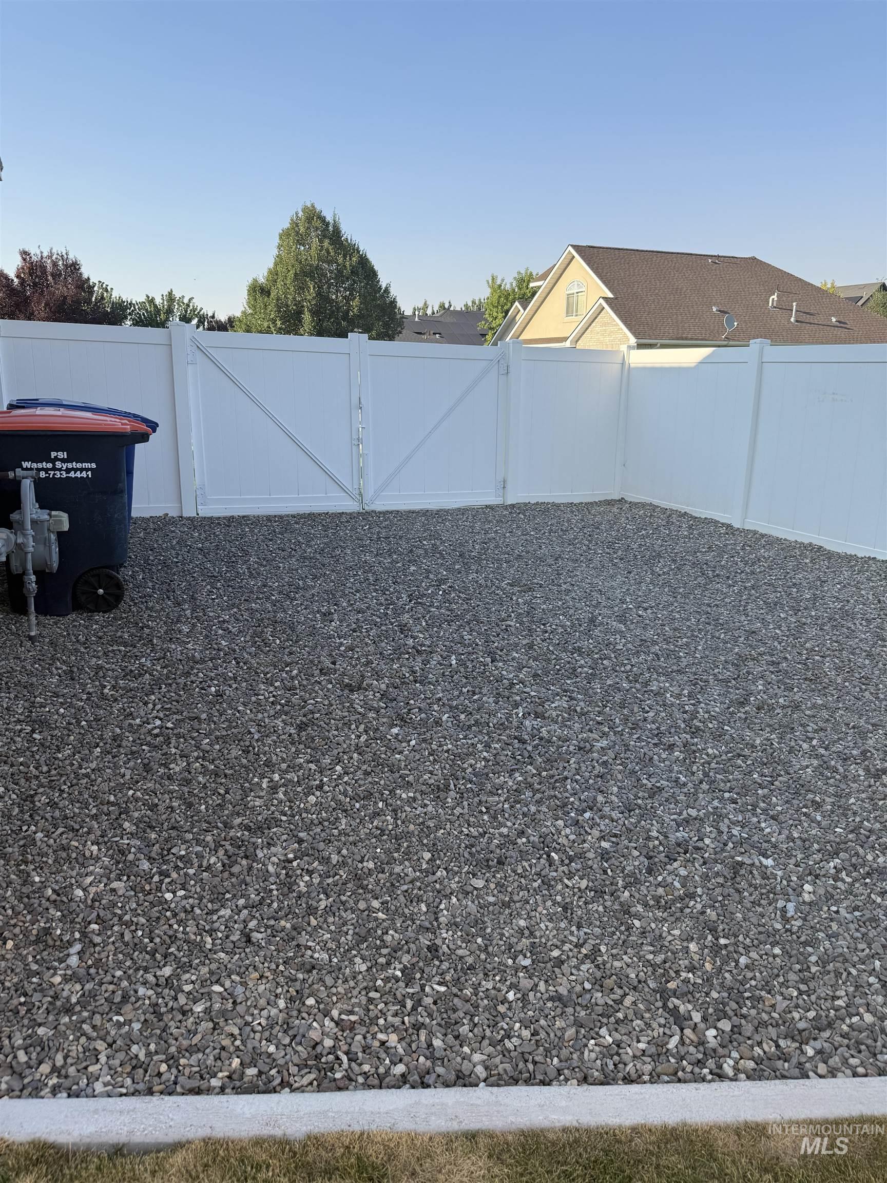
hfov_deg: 56.8
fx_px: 820
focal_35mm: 24
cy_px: 592
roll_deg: -0.8
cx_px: 444
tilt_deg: -14.6
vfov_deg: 71.6
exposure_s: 1/1901
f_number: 1.78
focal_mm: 6.76
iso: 80
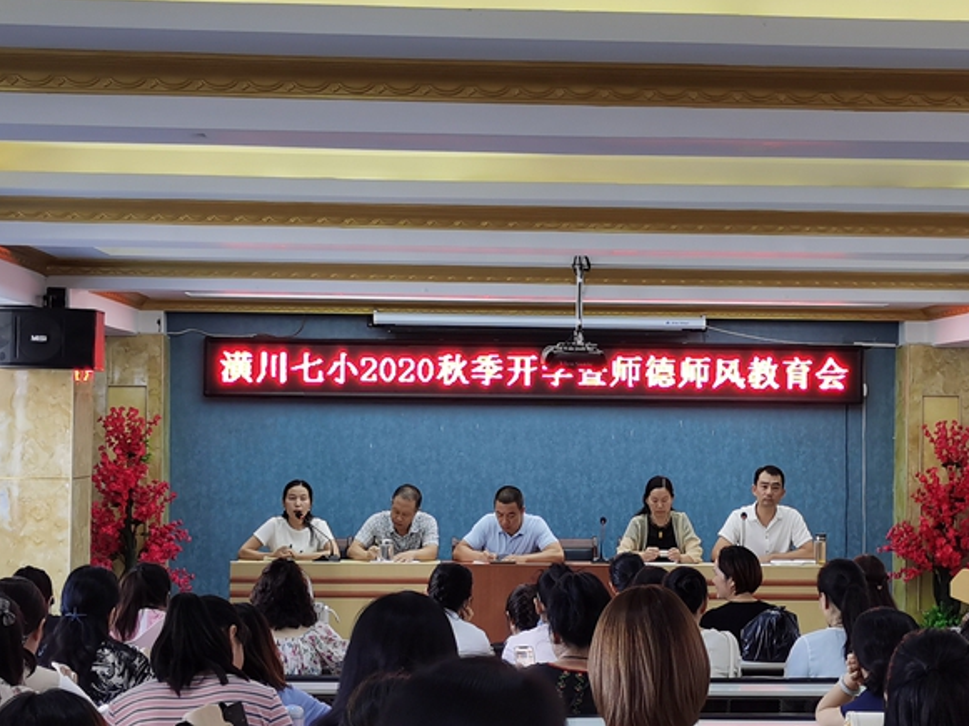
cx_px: 549
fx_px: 1734
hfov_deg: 31.2
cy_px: 372
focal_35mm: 62
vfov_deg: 23.6
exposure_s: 1/100
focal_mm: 5.58
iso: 125
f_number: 1.8
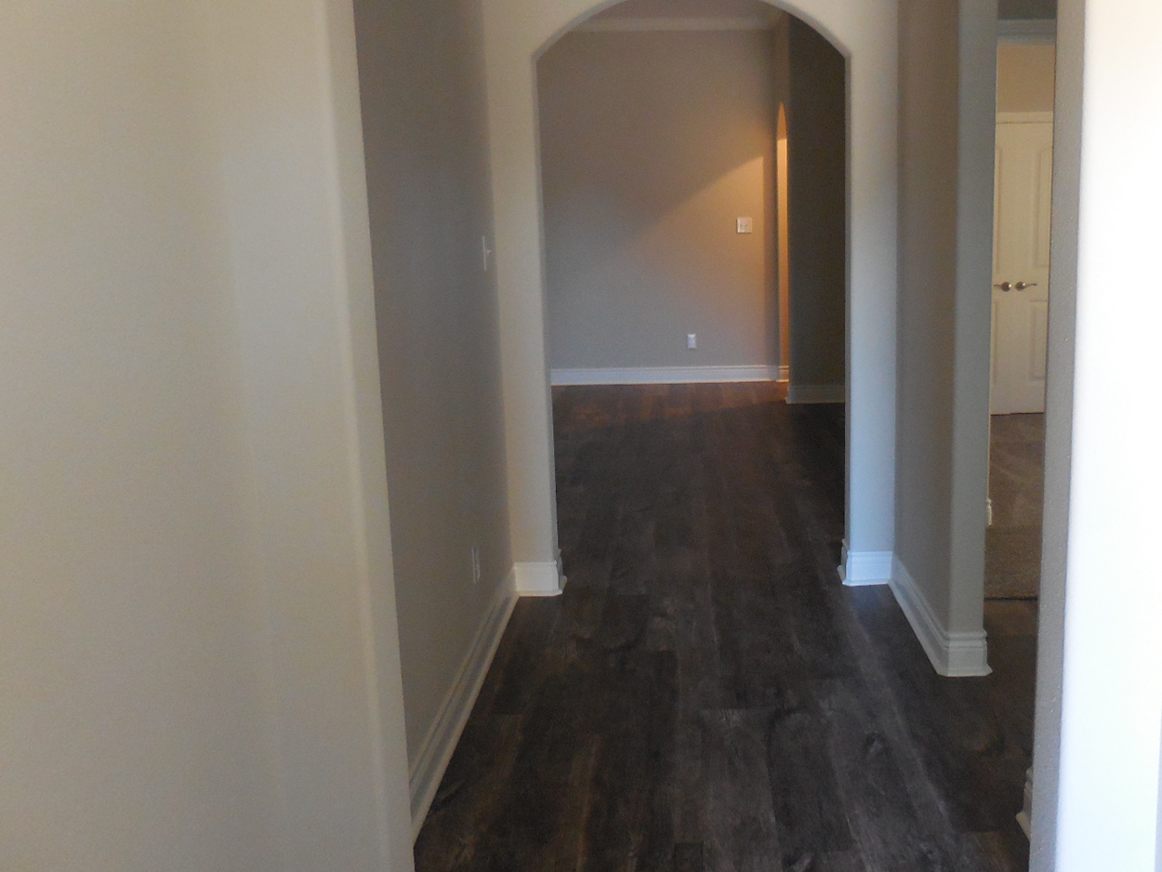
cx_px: 722
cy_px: 404
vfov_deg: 44.1
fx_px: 1074
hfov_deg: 56.2
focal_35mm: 32
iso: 400
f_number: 3.3
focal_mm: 4.5
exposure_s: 1/30
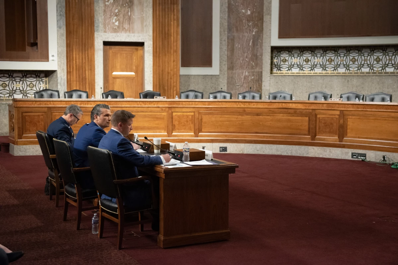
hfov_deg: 35.6
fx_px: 619
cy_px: 132
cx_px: 199
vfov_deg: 24.2
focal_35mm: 56
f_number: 3.5
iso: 2500
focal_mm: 56
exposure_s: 1/320
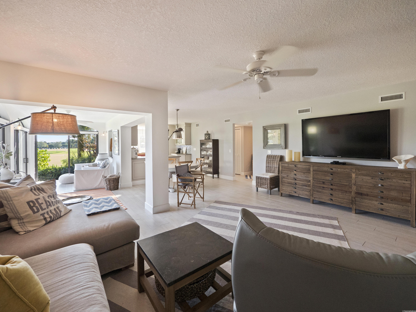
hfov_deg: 102.1
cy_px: 156
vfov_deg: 85.7
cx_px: 208
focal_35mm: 14
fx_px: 168
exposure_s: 1/60
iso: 2000
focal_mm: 7
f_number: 4
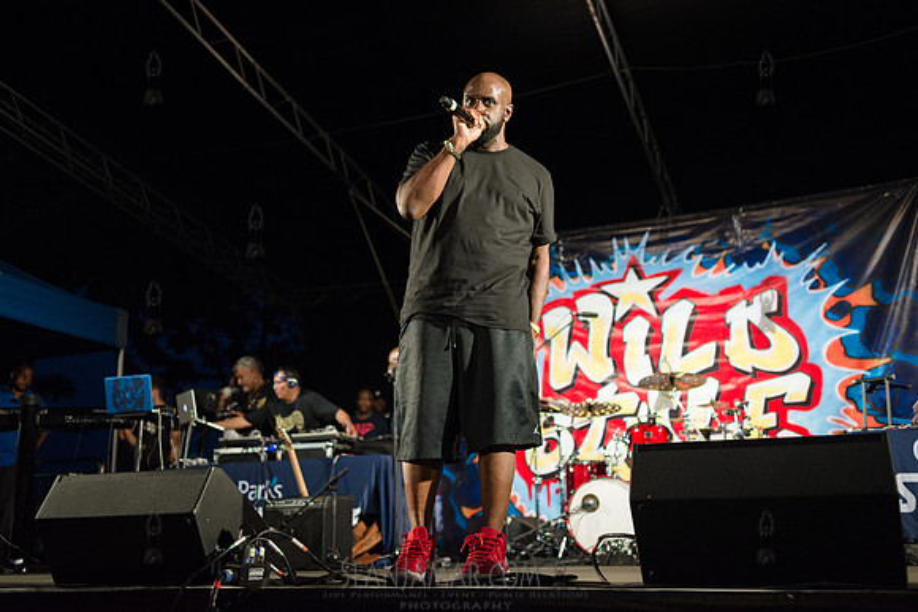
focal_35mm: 35
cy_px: 306
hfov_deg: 54.4
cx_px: 459
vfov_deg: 37.9
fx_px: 893
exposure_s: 1/1000
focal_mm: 35
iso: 1250
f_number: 2.8
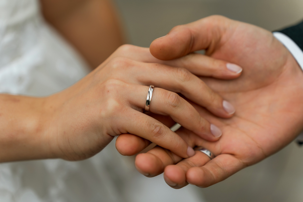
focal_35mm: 75
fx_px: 631
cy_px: 101
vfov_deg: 18.2
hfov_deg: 27.0
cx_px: 152
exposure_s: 1/125
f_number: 2.8
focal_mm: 75
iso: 100
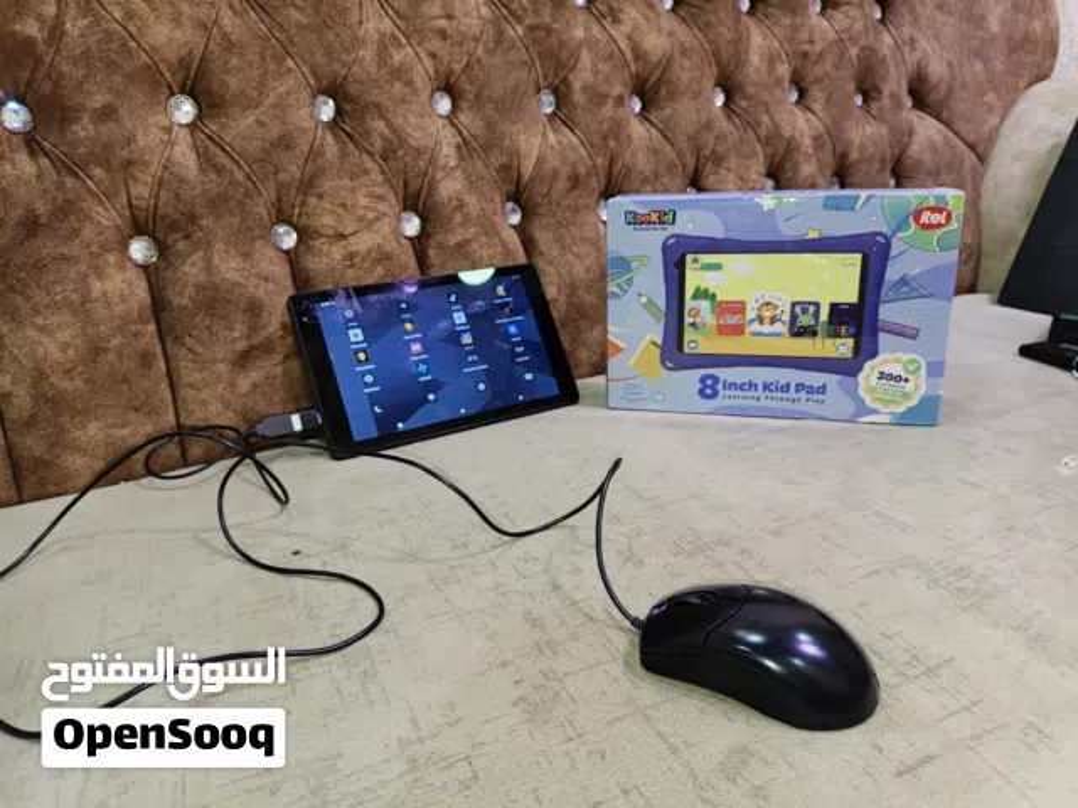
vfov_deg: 58.9
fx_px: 716
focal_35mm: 23
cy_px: 404
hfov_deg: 73.9
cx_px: 539
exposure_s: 1/50
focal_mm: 4.71
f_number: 1.79
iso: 455
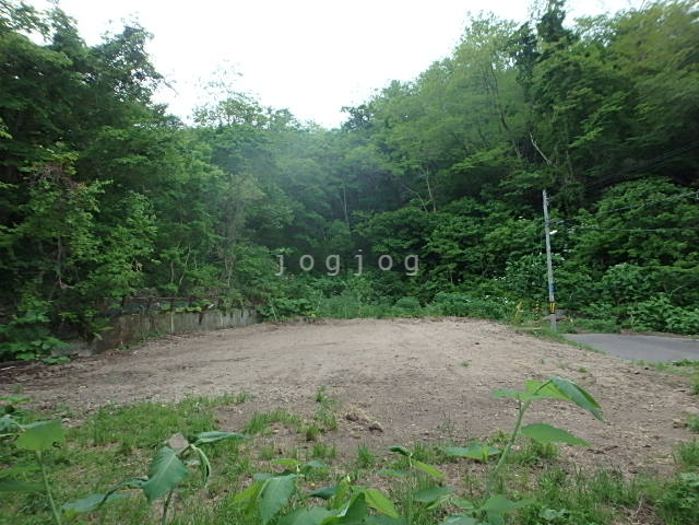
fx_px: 424
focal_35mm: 21
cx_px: 350
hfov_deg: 79.0
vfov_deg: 63.4
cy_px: 262
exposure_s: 1/250
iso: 125
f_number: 3.5
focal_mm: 3.7
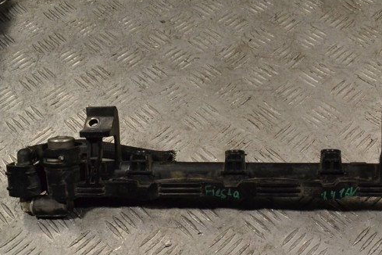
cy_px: 149
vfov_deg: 26.4
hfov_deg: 38.7
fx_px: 541
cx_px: 237
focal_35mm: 51
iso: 3200
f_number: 10
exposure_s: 1/400
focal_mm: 26
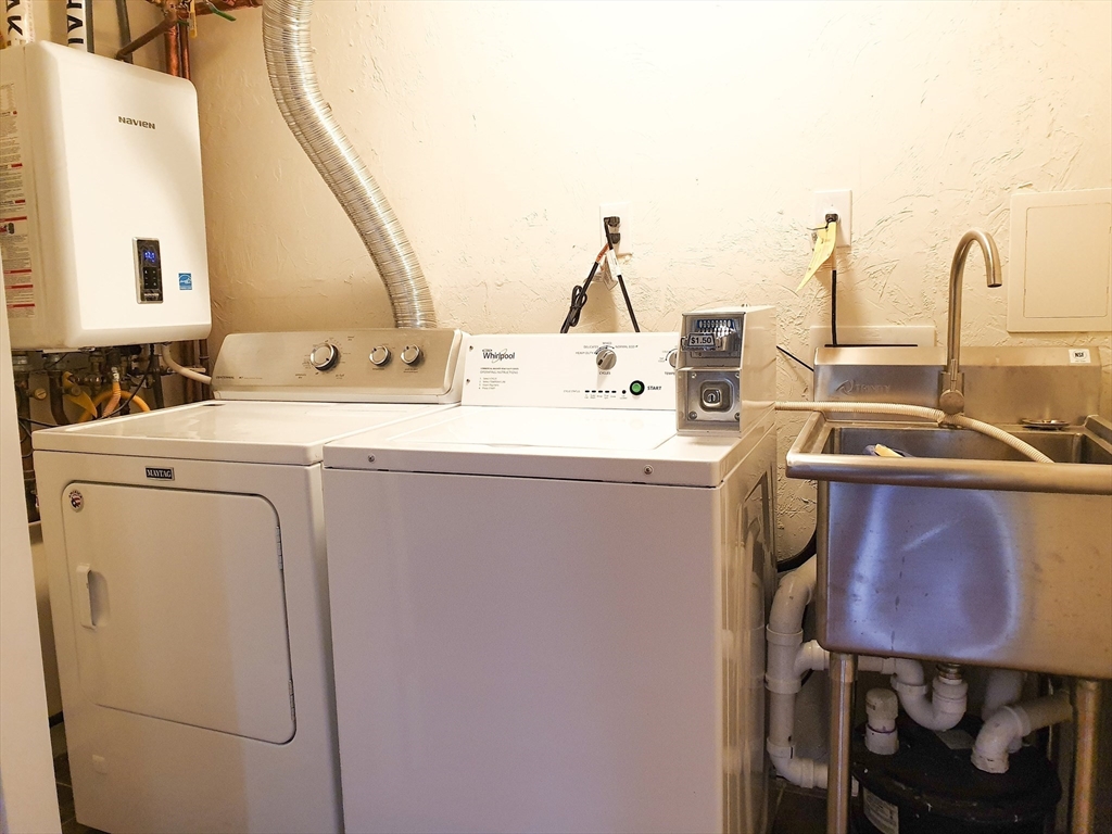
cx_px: 556
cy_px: 417
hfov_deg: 67.3
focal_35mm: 26
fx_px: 835
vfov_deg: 53.1
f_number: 2.4
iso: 320
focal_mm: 4.3
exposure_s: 1/60
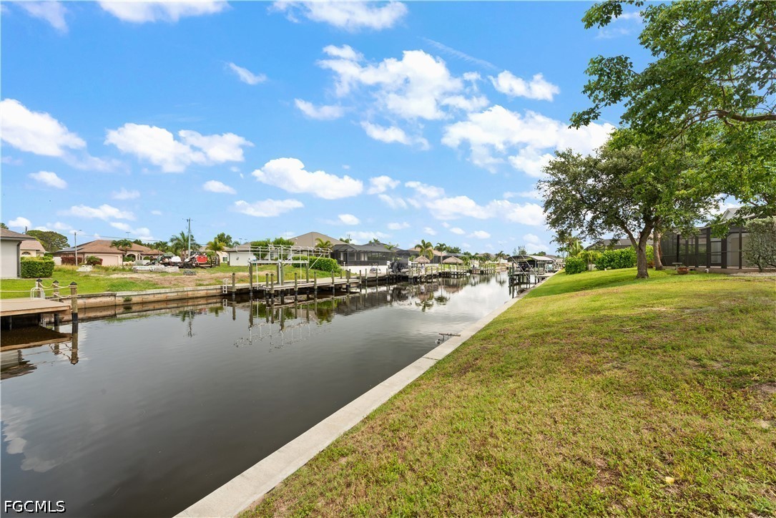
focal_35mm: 14
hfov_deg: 104.2
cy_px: 259
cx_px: 388
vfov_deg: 81.2
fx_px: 302
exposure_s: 1/125
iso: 250
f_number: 13
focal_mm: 14
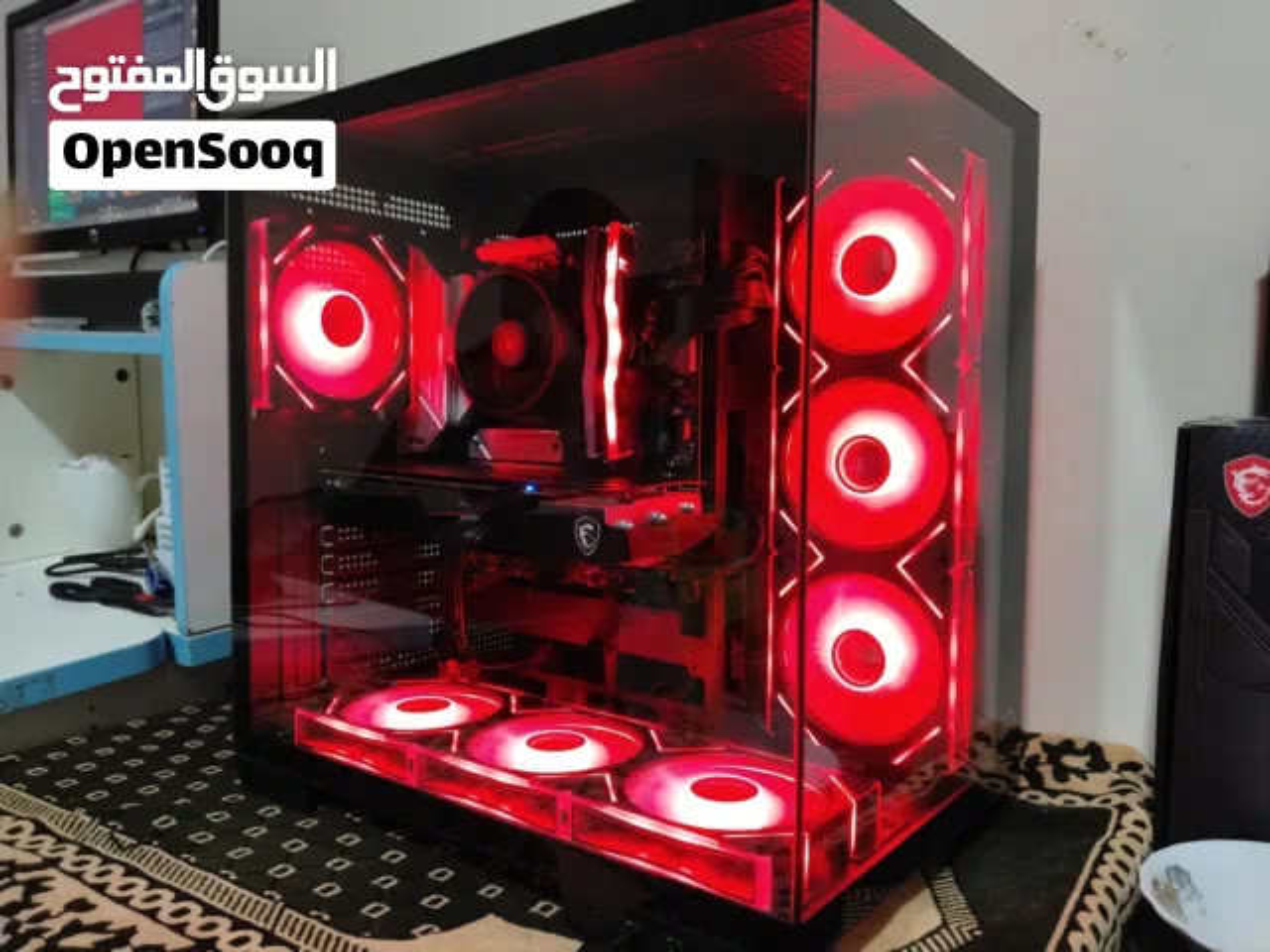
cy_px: 476
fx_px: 991
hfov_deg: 65.3
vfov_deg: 51.4
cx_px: 635
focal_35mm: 27
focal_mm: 4.05
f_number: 1.8
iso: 1172
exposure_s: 1/25
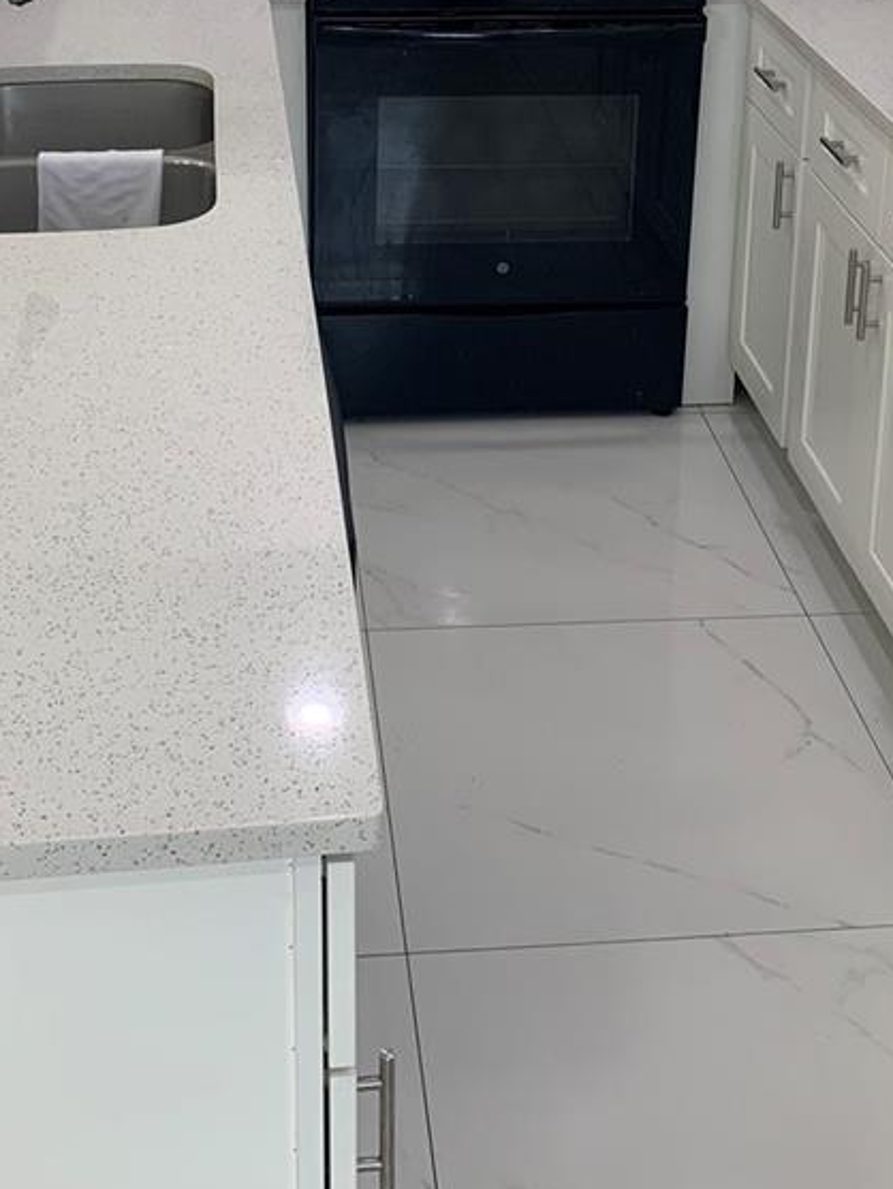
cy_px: 56
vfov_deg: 32.2
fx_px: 1925
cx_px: 408
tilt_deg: -15.6
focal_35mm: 56
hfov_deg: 26.1
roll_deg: +0.2
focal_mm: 4.25
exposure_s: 1/120
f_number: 1.8
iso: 64
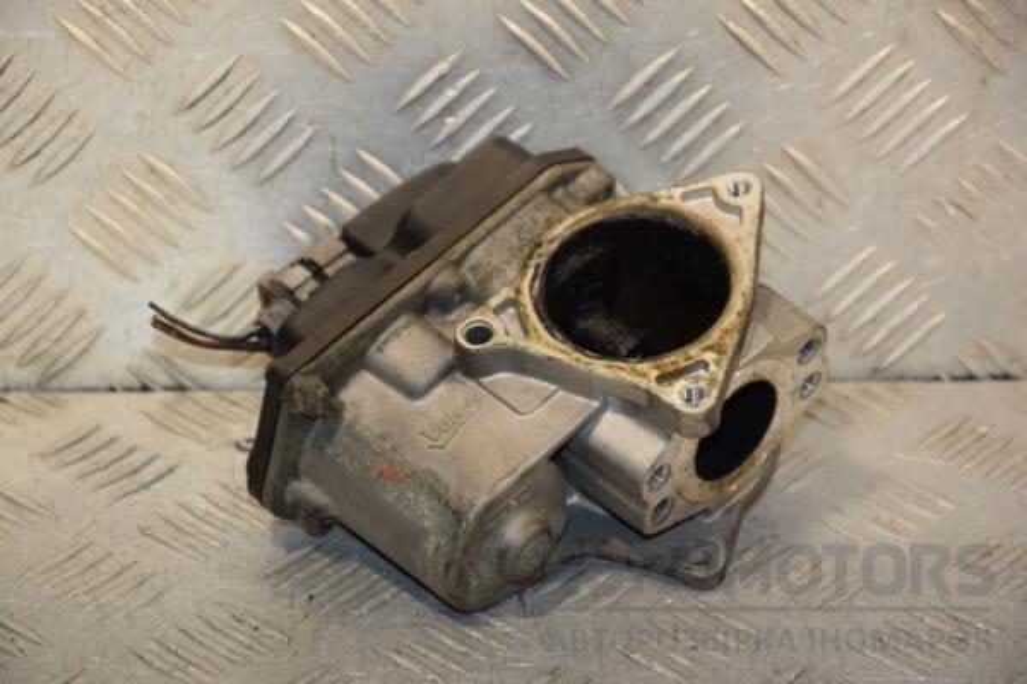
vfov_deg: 9.3
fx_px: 4193
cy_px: 342
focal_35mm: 147
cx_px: 514
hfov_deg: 14.0
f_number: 5.6
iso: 800
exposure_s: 1/200
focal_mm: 98
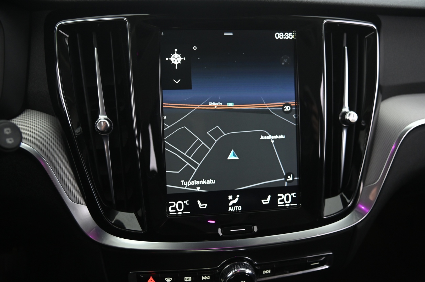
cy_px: 141
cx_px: 212
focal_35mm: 32
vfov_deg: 41.1
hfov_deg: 58.8
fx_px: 377
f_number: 4
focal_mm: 32
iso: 2000
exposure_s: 1/15
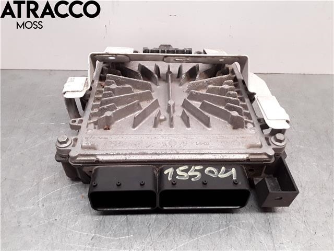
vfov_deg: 49.7
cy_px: 126
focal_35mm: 28
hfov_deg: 63.4
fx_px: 270
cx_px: 167
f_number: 1.9
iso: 100
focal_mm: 2.91
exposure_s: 1/100
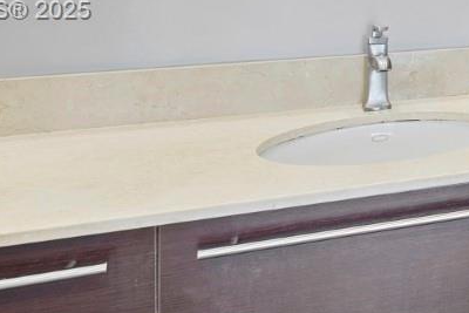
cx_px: 653
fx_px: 730
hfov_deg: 27.7
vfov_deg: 23.4
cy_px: 12
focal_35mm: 56
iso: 100
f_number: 9
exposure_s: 1/1.67
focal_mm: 14
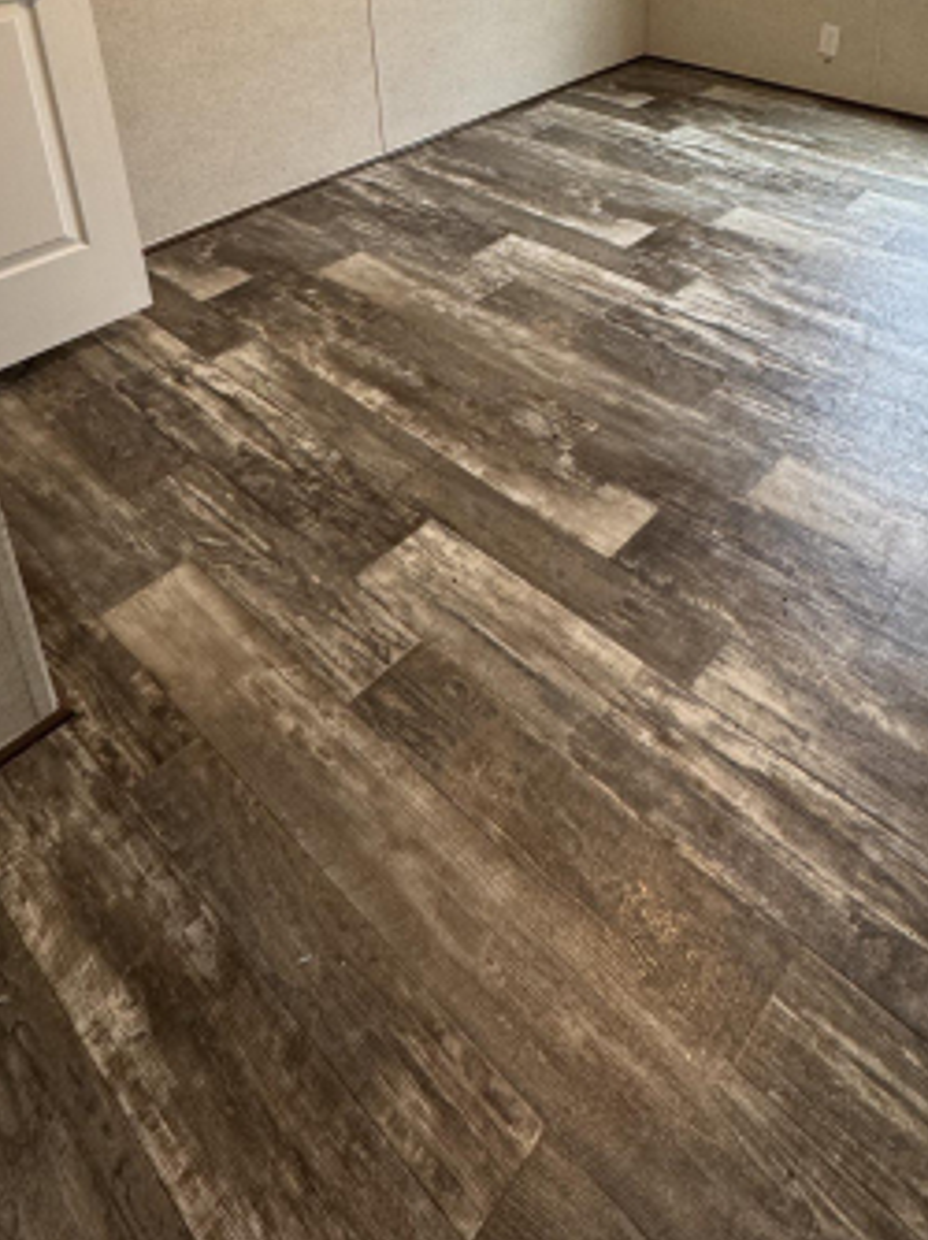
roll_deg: +1.5
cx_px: 594
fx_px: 1002
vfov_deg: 55.3
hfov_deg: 49.1
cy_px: 128
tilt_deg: -21.5
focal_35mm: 28
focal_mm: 2.22
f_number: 2.2
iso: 250
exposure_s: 1/60
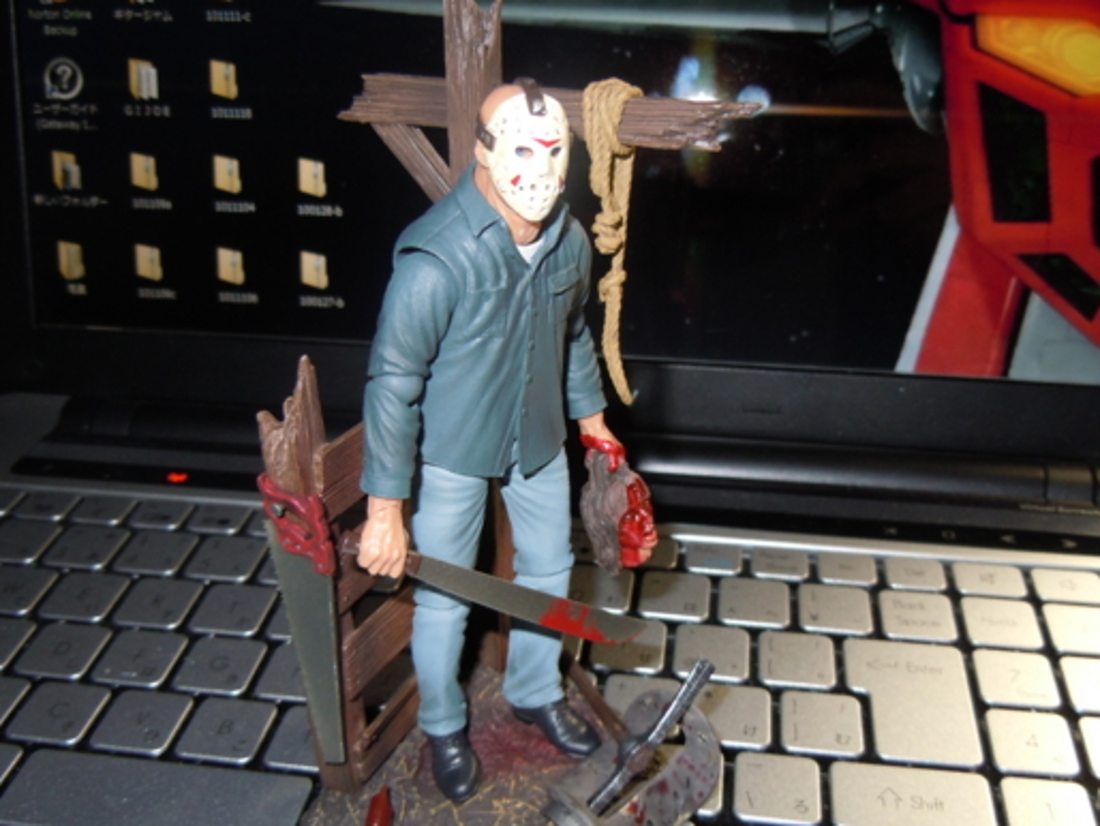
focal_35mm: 35
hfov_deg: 52.6
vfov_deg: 40.7
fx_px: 1113
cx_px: 571
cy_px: 432
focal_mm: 5.4
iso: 200
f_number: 3.5
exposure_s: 1/30
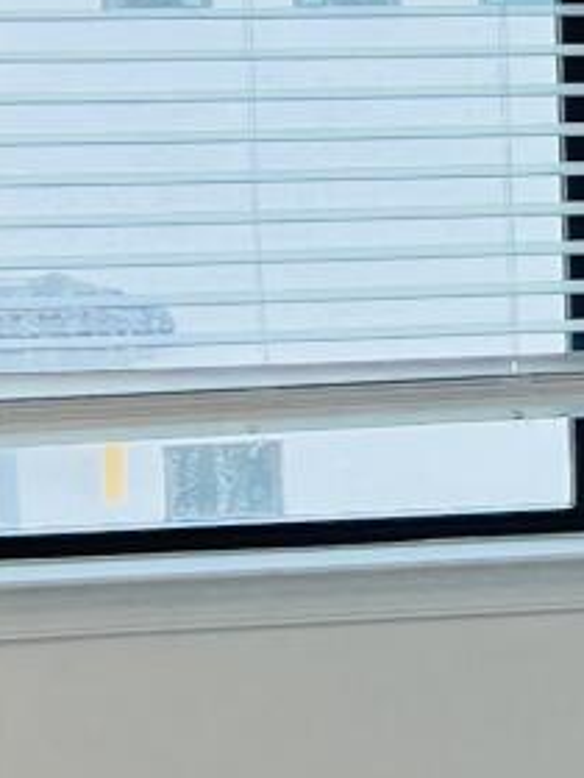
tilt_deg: -7.9
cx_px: 990
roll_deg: +0.7
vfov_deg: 10.6
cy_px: 517
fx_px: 4184
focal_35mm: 186
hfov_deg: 7.8
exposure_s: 1/158
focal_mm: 5.7
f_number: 1.5
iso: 64
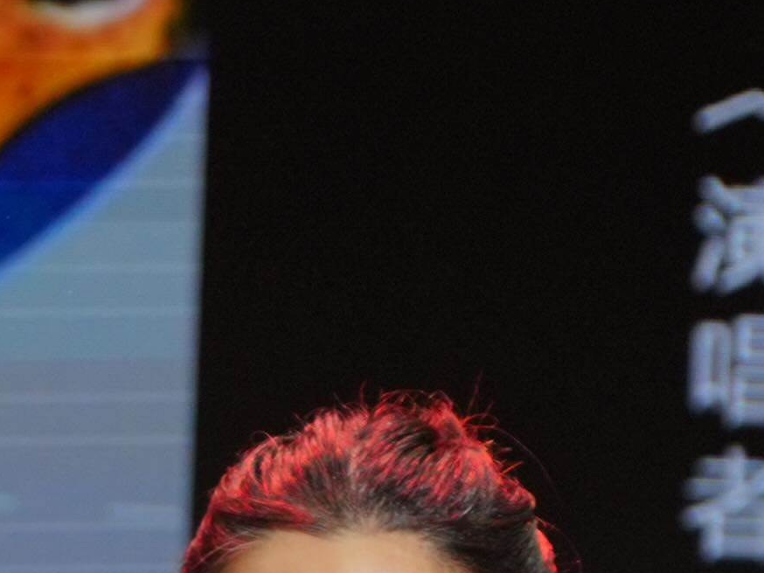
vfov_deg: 1.8
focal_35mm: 848
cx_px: -815
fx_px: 18721
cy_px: 1149
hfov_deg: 2.3
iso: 400
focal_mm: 110
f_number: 2.8
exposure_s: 1/320
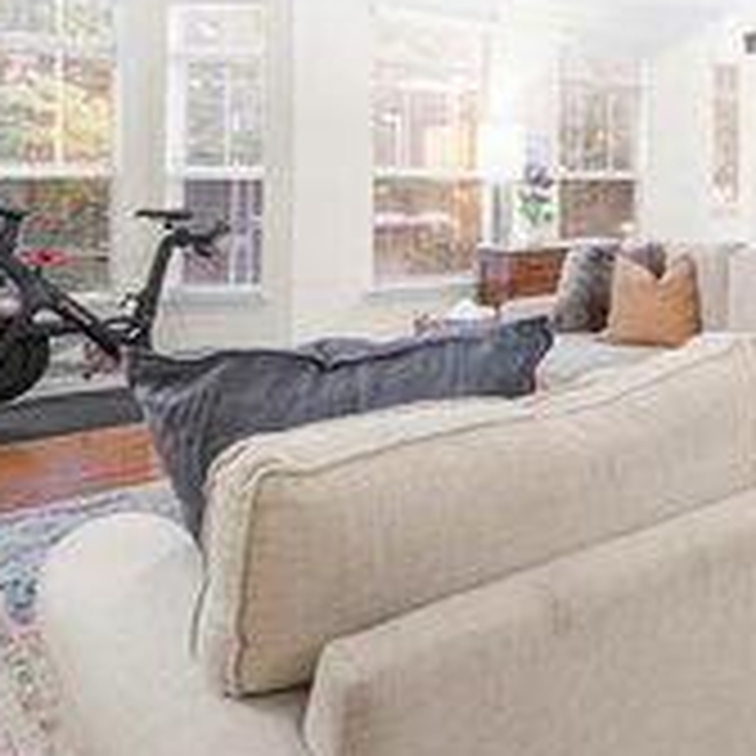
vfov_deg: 46.9
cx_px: 729
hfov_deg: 42.8
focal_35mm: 34
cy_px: 200
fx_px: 840
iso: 500
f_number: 4
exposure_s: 1/6
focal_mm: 14
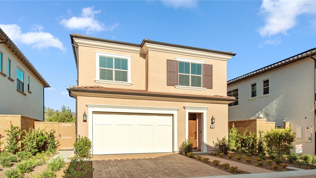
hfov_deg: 78.7
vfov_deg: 49.1
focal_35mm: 23
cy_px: 110
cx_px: 155
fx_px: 193
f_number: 11
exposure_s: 1/500
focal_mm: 21
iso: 200
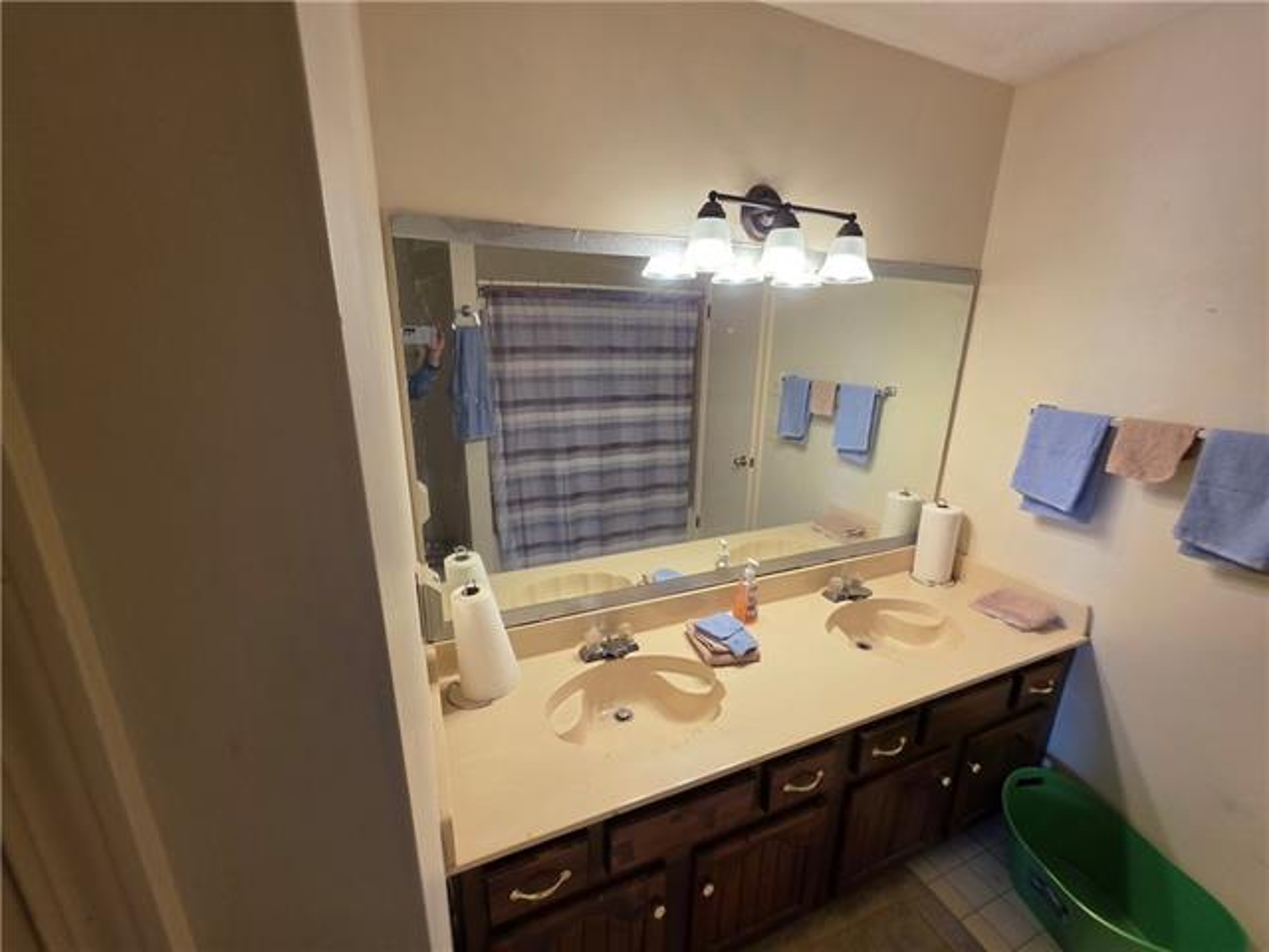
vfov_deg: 89.9
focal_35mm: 13
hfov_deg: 106.2
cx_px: 634
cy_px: 476
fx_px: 477
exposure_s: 1/120
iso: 125
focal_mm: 2.2
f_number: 1.9
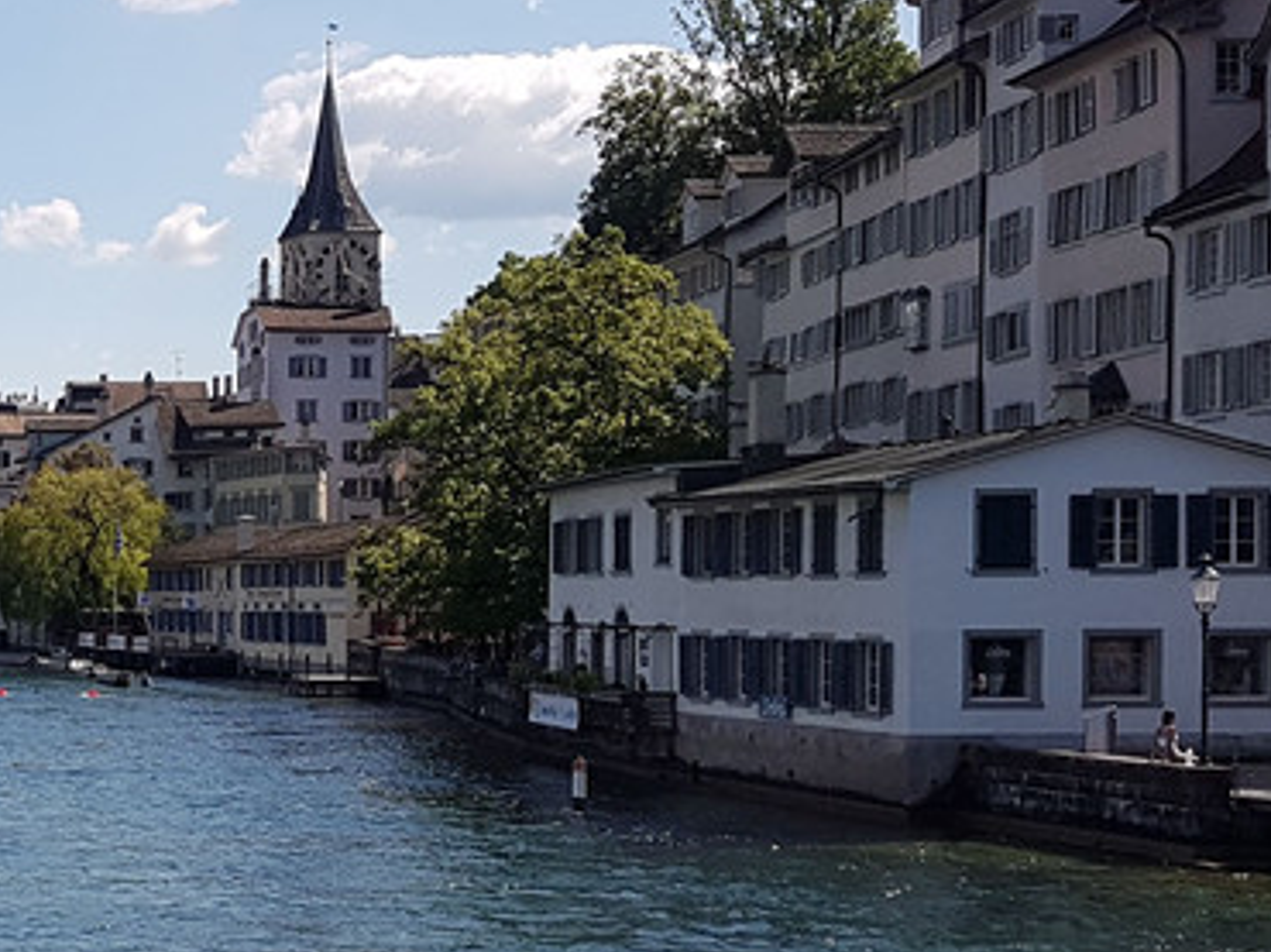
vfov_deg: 19.5
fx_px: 2752
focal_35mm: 75
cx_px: -208
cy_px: 646
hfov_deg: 23.9
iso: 40
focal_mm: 4.2
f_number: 1.7
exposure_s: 1/2448
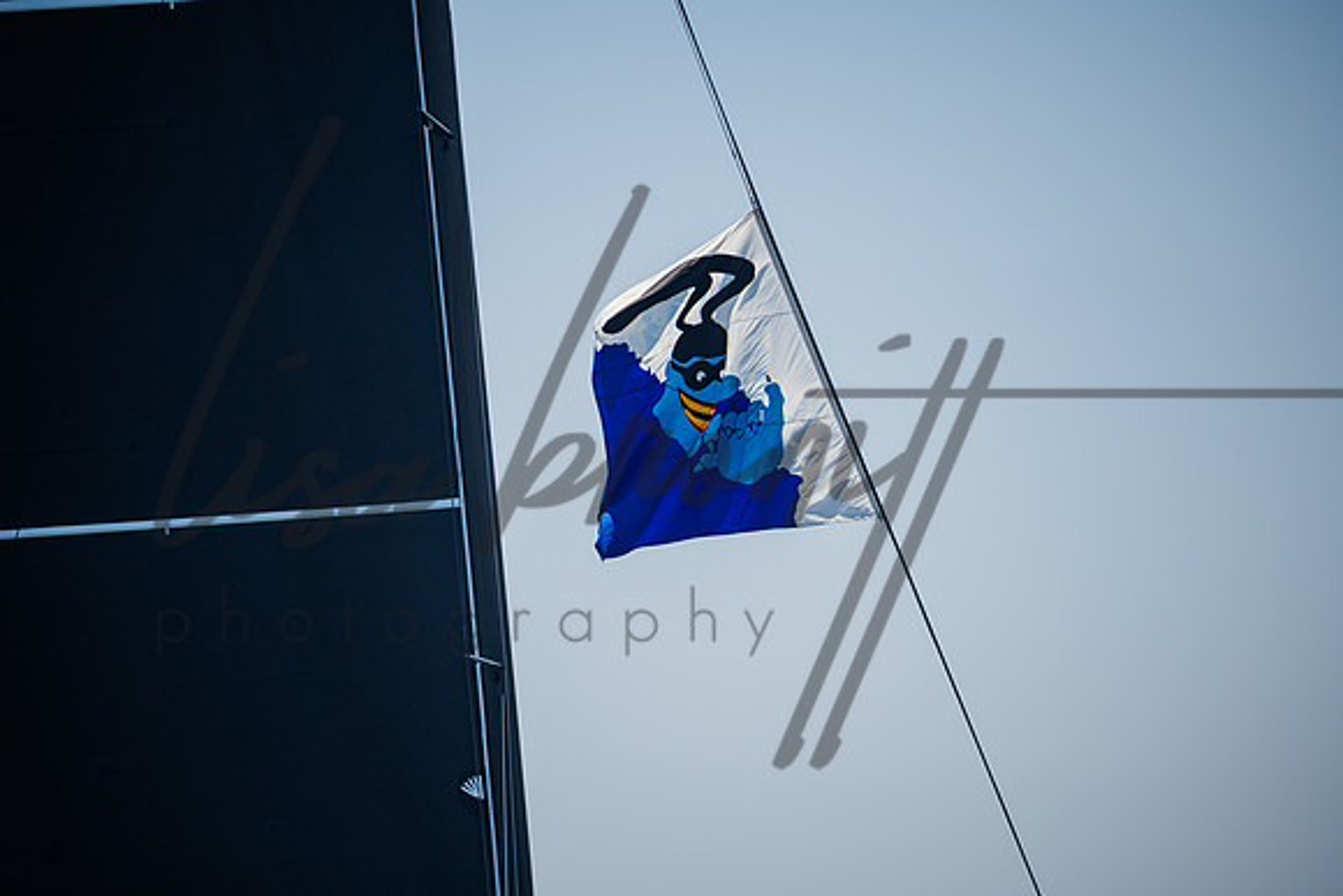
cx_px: 672
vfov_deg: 3.4
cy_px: 448
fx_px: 14925
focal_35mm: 400
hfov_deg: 5.2
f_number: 8
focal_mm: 400
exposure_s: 1/1600
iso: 400
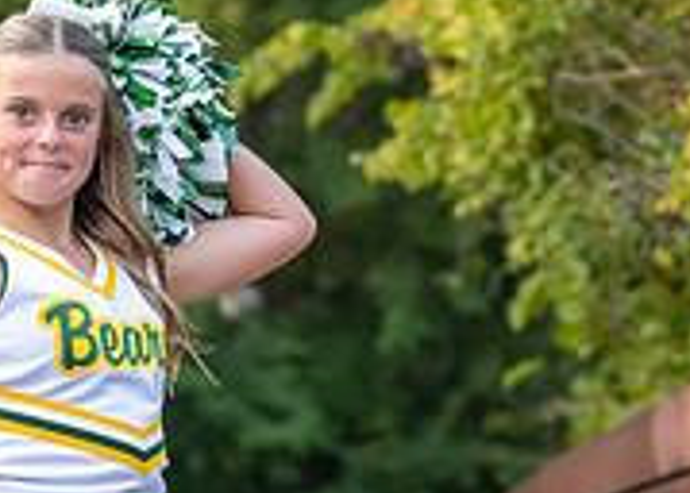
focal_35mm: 296
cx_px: 148
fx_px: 5803
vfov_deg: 4.9
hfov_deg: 6.8
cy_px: 573
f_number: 2.8
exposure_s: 1/1000
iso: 800
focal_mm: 70
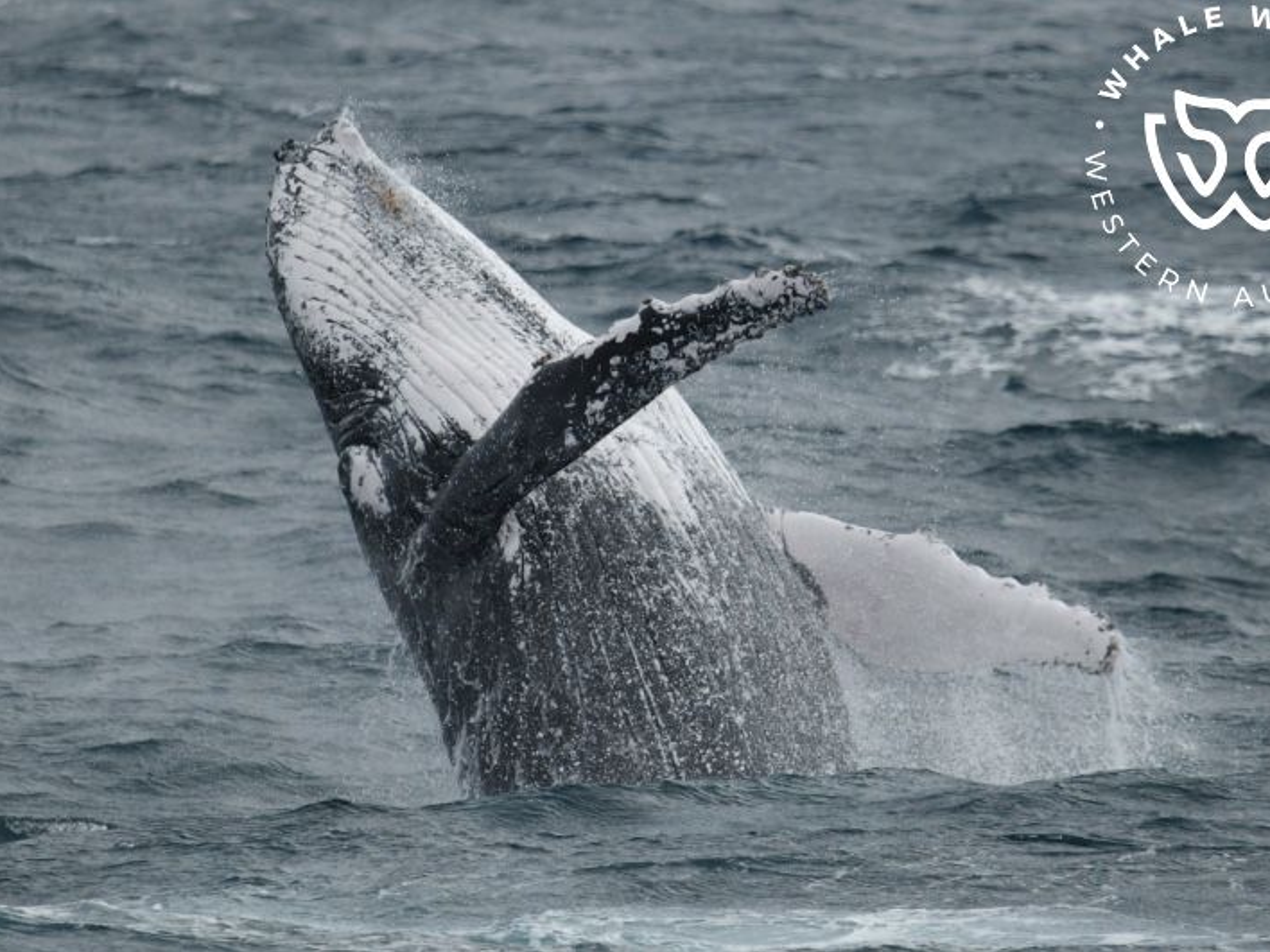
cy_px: 476
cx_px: 682
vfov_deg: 2.3
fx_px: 23921
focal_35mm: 652
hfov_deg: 3.0
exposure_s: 1/8000
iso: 1100
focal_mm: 600
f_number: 6.3
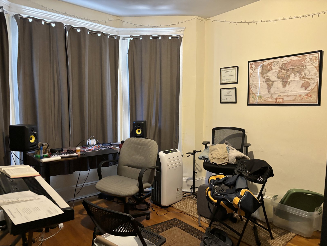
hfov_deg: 67.3
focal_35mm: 26
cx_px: 164
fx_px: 246
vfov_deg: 53.1
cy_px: 123
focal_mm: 5.96
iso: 500
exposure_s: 1/60
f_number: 1.6
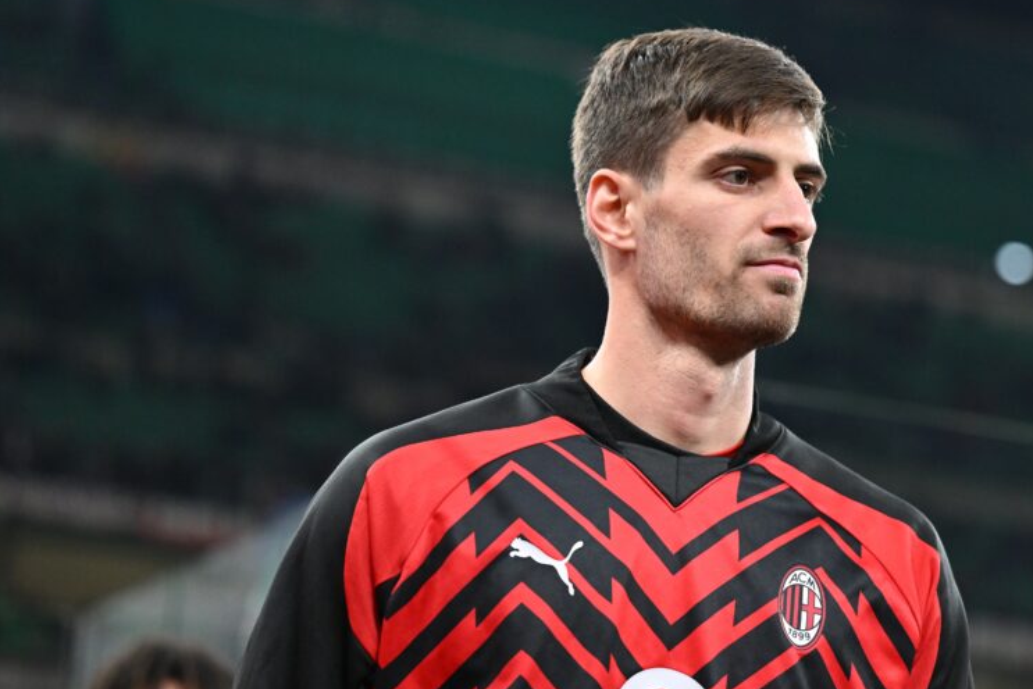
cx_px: 620
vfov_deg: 11.1
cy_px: 323
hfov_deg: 16.5
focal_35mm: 124
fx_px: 3559
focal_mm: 90
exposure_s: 1/1250
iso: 4000
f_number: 2.8
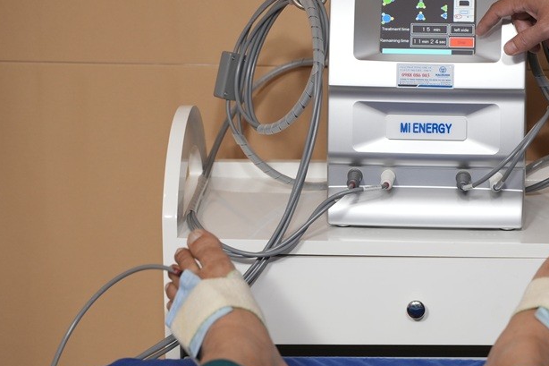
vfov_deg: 11.0
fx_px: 1906
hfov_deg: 16.3
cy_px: 133
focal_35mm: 125
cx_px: 455
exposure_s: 1/160
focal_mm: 75
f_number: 4
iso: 800
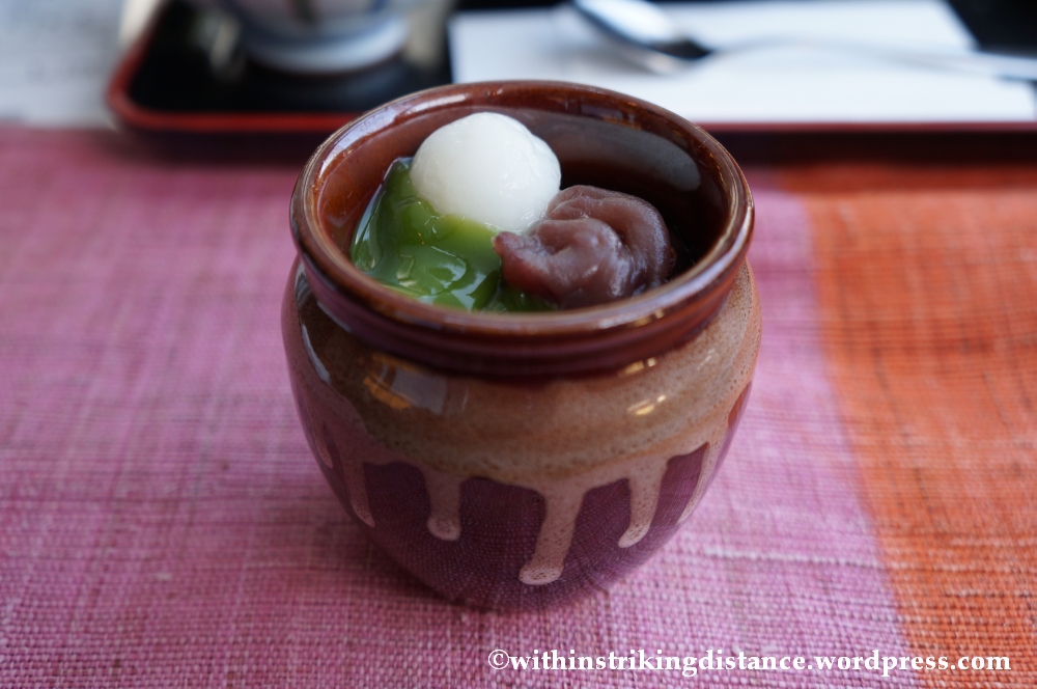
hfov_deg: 49.6
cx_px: 518
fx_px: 1122
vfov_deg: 34.1
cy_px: 344
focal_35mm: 39
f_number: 4
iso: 200
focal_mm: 26
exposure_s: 1/60
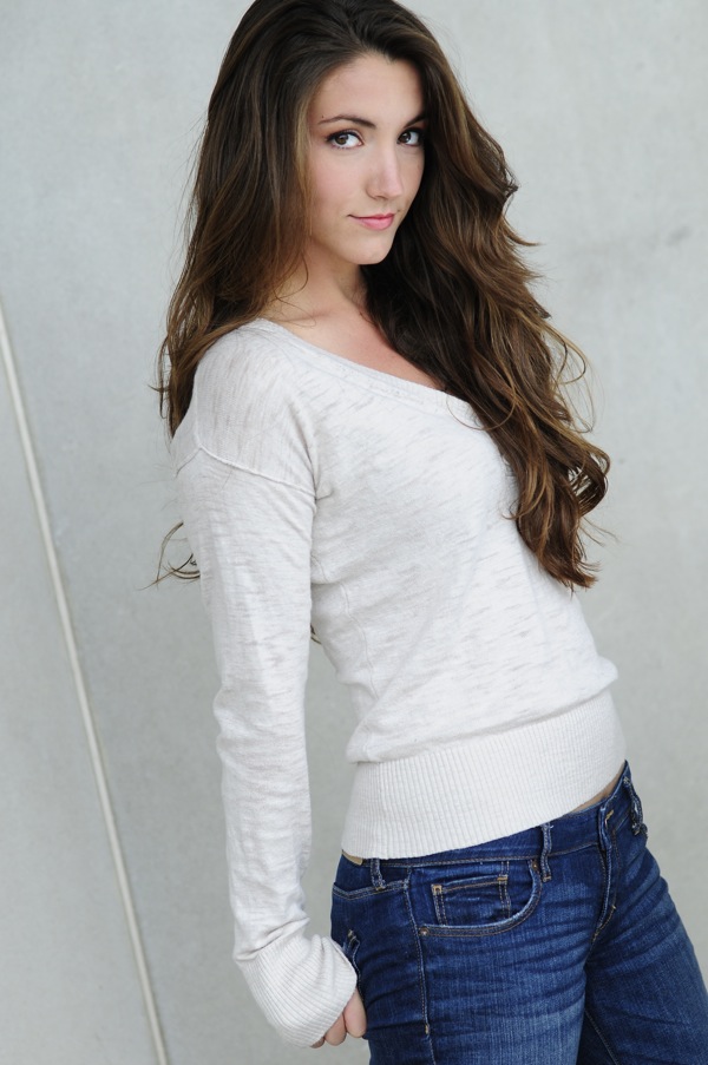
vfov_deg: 16.1
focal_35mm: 128
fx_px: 3770
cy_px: 532
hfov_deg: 10.7
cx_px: 354
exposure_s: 1/160
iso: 200
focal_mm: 85
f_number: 2.8
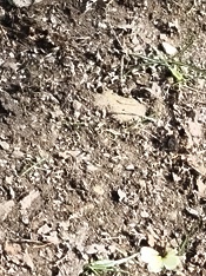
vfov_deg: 8.4
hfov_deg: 6.0
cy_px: 113
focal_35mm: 236
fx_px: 1876
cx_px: -286
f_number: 1.65
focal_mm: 6.18
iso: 50
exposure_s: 1/370
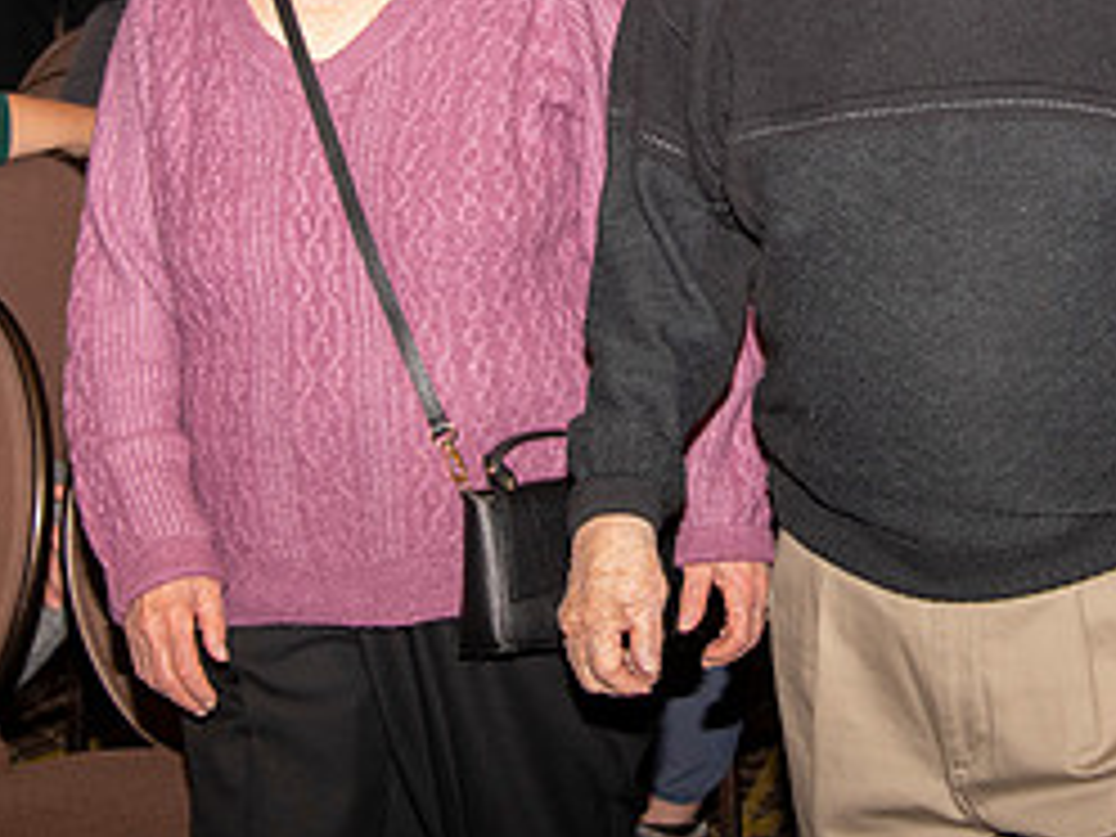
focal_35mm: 146
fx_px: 4707
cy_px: -7
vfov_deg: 10.1
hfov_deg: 13.5
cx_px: 711
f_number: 6.3
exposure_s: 1/160
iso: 1250
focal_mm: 65
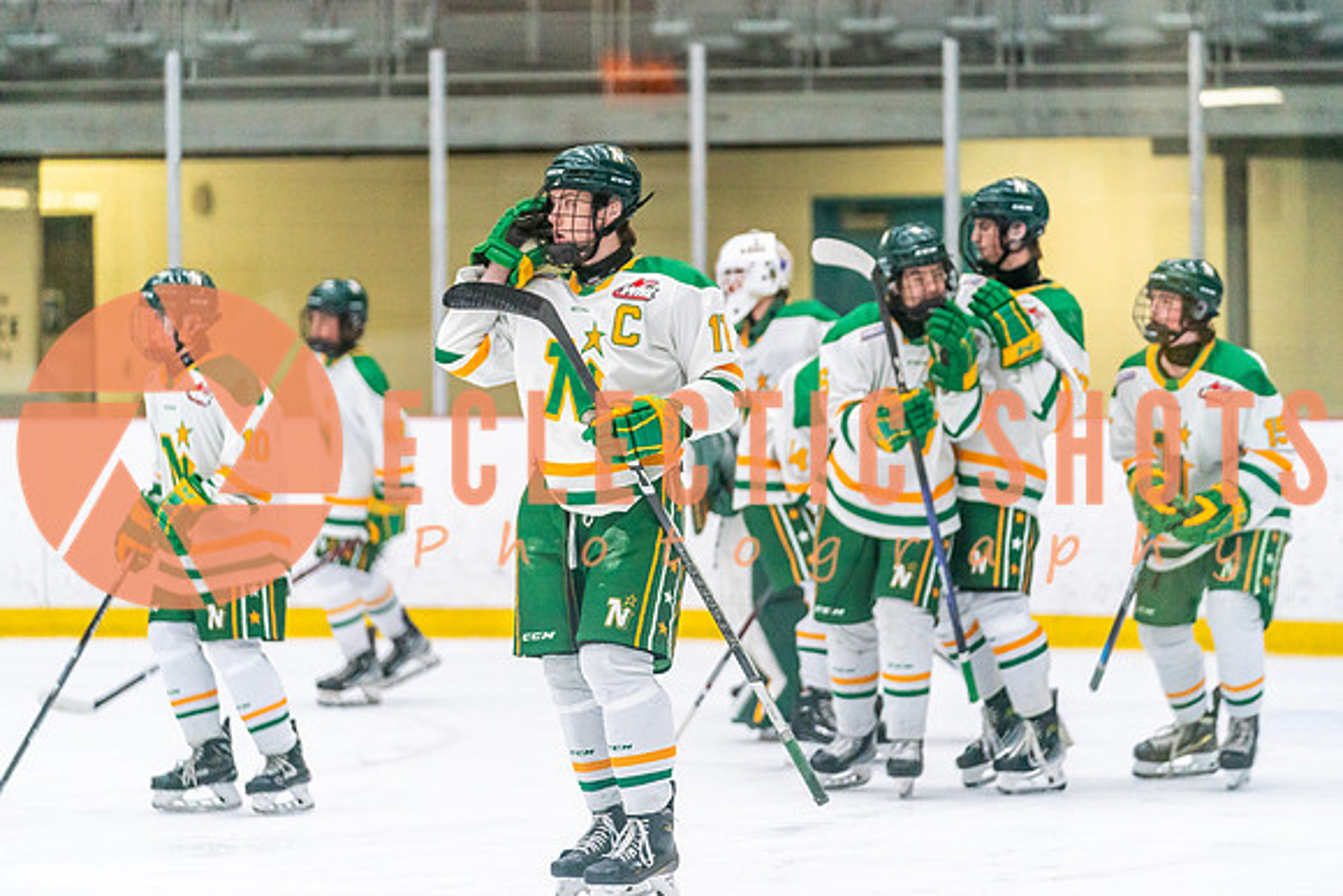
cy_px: 369
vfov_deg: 7.5
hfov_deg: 11.3
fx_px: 6797
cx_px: 671
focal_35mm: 182
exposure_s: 1/1250
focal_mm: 155
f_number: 2.8
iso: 3200
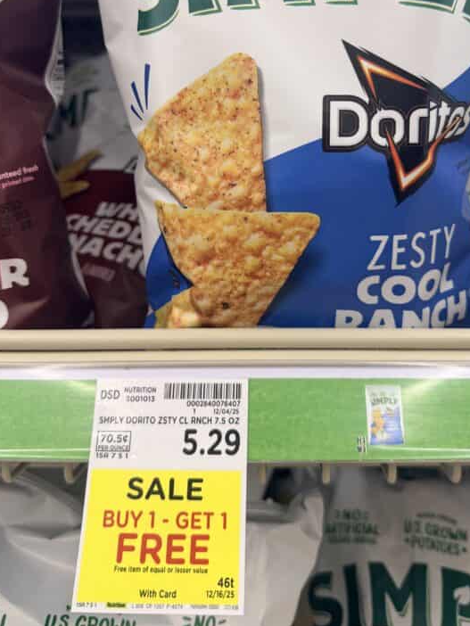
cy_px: 202
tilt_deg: -0.4
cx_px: 266
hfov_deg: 40.6
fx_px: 633
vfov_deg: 51.5
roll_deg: +0.8
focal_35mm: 35
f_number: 1.78
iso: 80
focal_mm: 6.76
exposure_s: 1/64
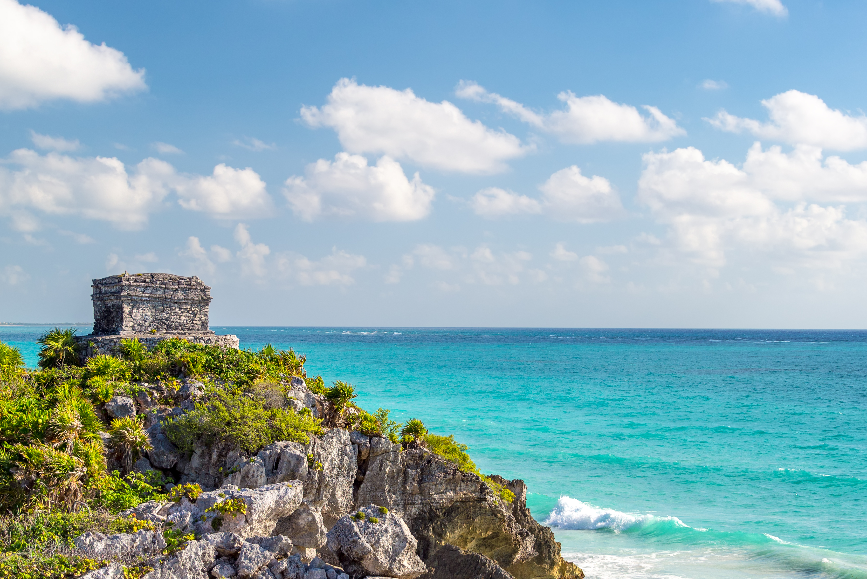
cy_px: 245
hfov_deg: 28.0
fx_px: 1735
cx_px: 494
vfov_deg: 18.9
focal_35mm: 72
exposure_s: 1/400
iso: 200
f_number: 6.3
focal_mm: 40
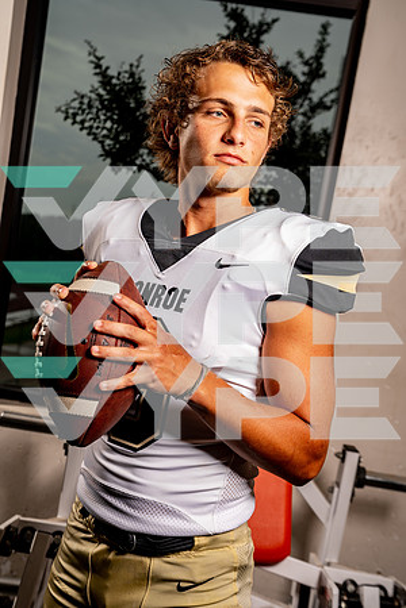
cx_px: 203
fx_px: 812
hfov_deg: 28.1
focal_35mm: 48
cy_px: 304
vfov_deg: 41.1
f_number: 5.6
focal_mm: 48
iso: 100
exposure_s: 1/320
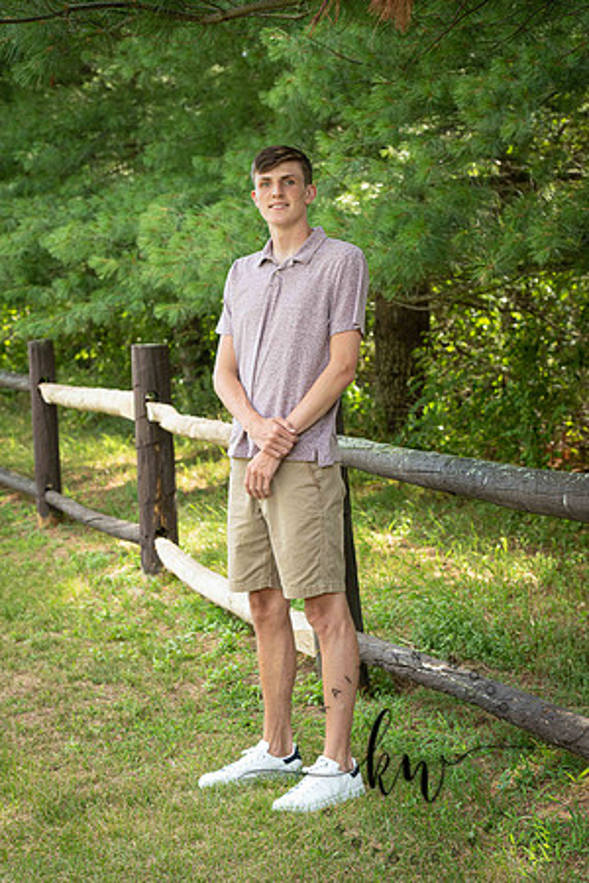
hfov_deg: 16.1
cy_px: 442
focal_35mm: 85
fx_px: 2086
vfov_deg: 23.9
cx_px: 294
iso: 500
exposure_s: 1/200
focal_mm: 85
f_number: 6.3
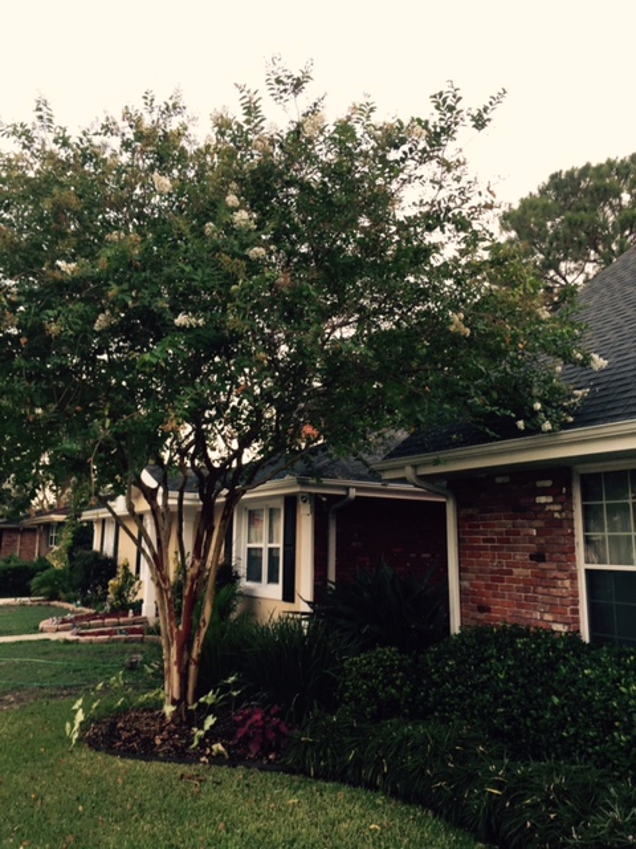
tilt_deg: +11.9
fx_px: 710
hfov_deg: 48.2
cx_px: 318
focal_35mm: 29
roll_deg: -0.4
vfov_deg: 61.7
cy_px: 424
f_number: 2.2
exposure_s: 1/60
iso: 40
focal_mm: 4.15
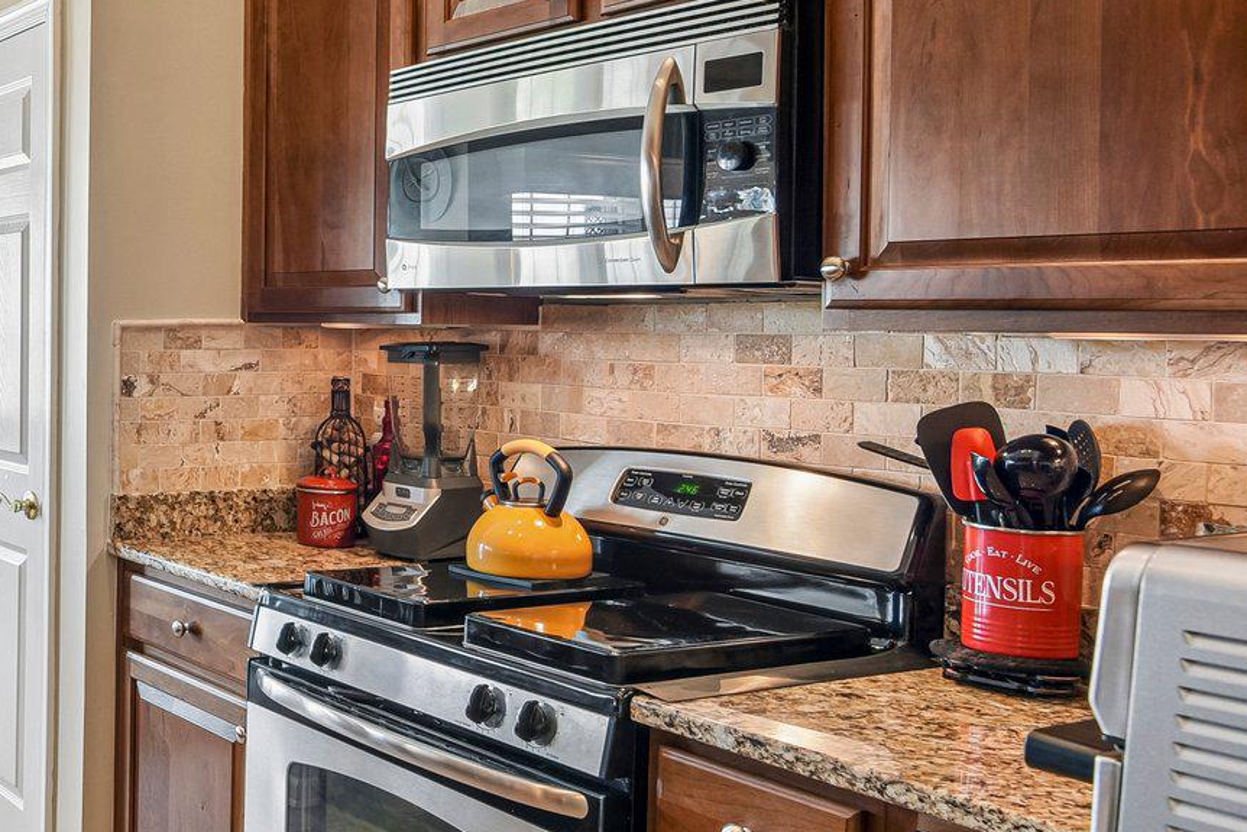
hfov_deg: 40.8
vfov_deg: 34.9
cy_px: 318
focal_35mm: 38
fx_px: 1316
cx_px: -122
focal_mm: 16
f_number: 8
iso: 400
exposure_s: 1/15
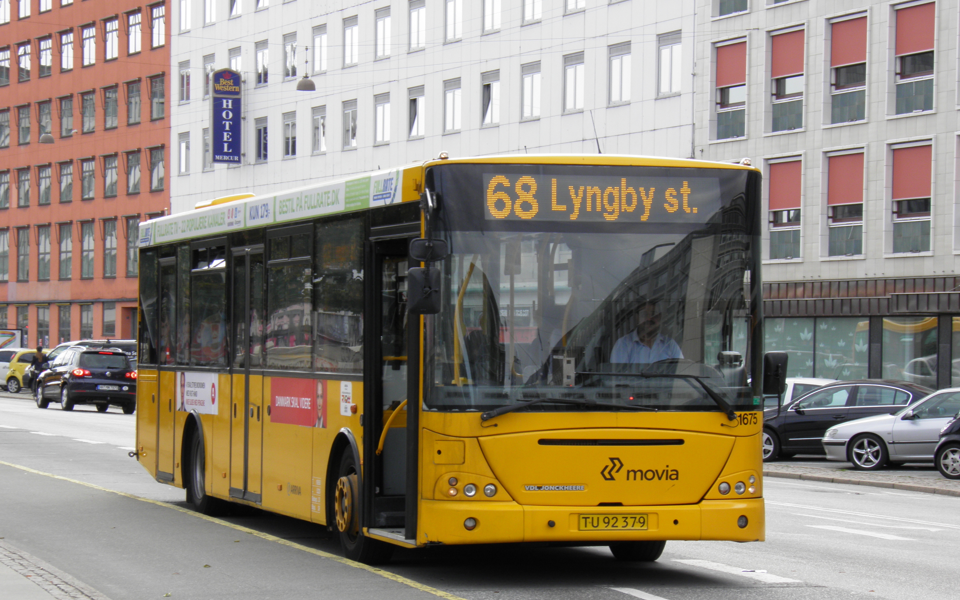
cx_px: 481
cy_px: 337
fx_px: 2800
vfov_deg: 12.2
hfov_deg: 19.5
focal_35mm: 107
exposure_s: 1/80
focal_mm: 17.1
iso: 50
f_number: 5.6
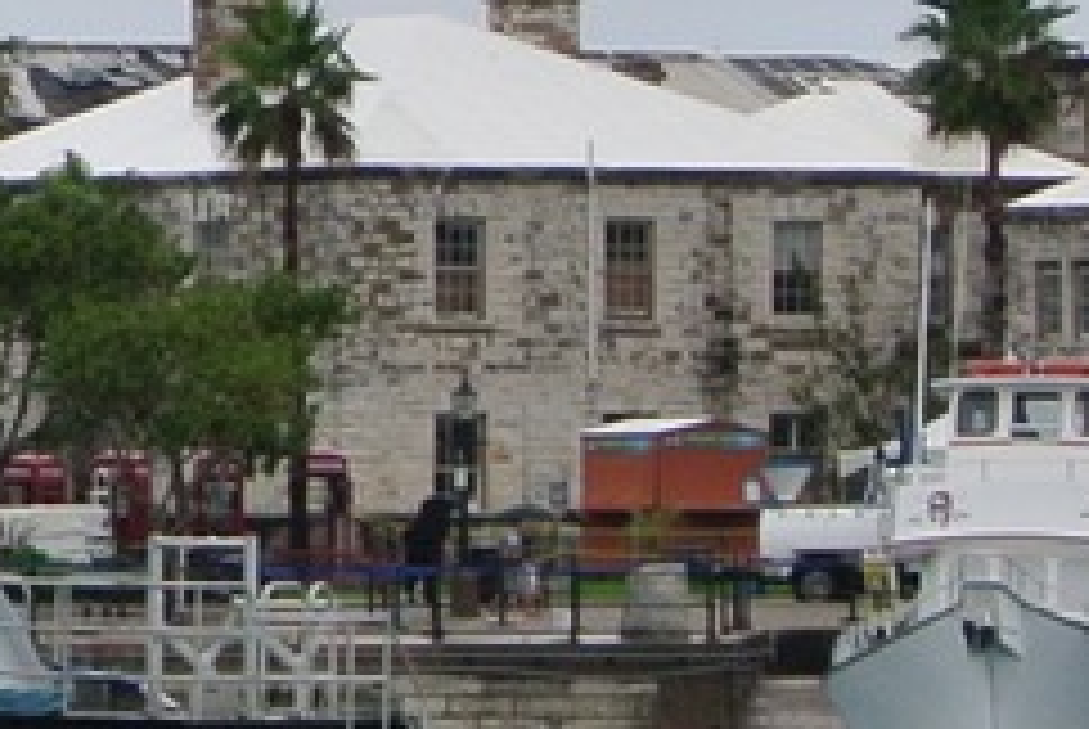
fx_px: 13296
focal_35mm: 439
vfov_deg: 3.1
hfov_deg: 4.6
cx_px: -1552
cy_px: 266
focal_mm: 22.7
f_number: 5
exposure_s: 1/400
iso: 100
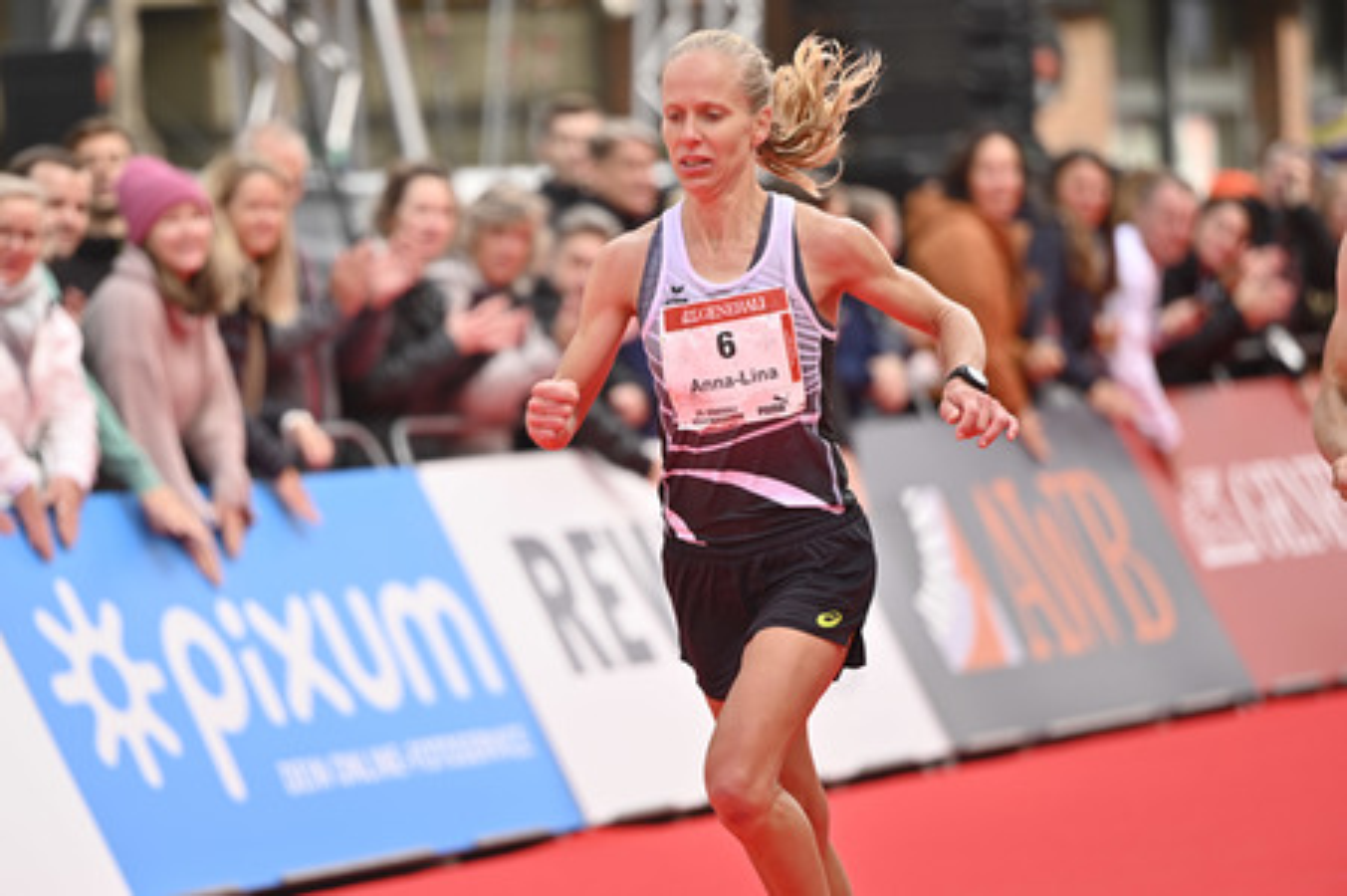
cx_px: 674
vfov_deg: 6.9
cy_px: 448
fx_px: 7478
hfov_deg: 10.3
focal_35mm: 200
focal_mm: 200
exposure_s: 1/800
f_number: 2.8
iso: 200
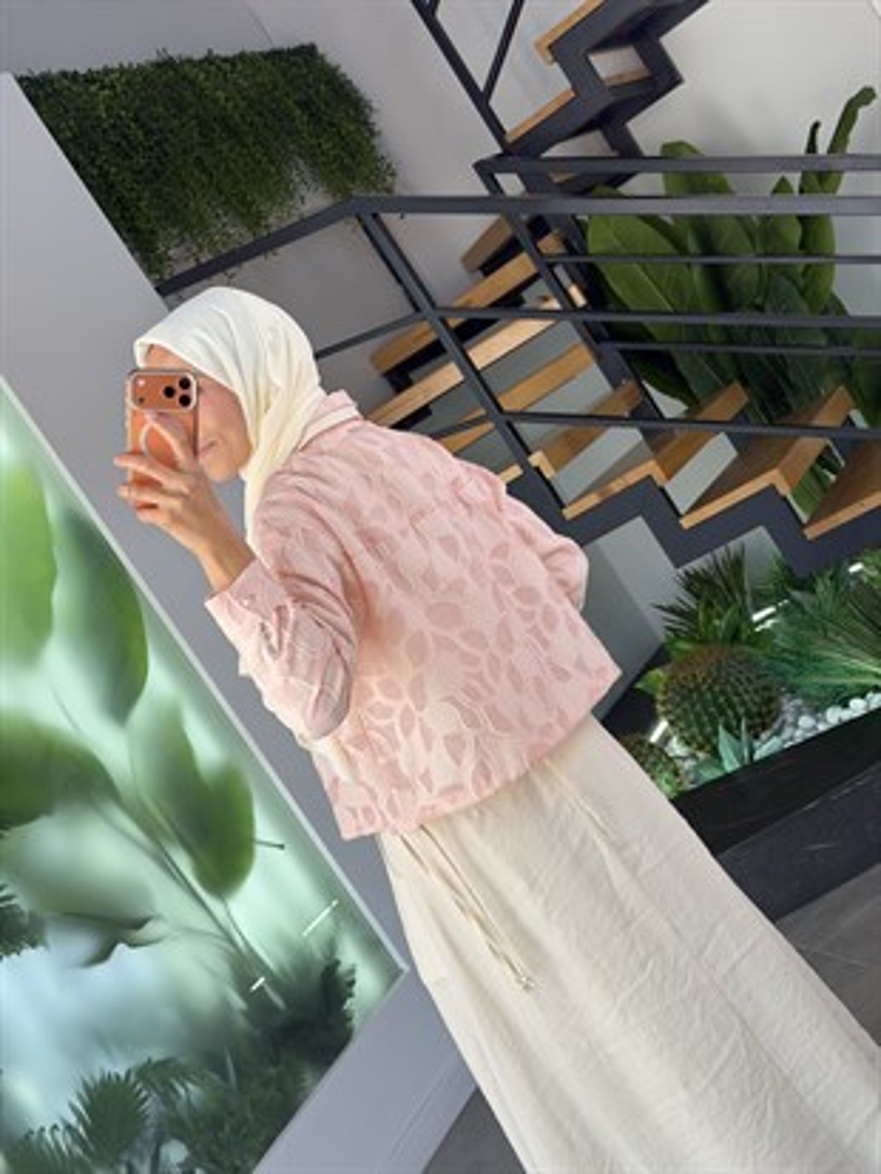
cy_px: 587
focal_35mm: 48
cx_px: 440
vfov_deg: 39.6
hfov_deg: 30.3
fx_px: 1628
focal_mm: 6.76
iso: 50
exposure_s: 1/185
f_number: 1.78
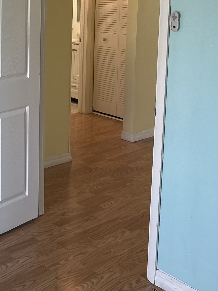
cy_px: 54
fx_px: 495
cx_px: -7
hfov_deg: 23.6
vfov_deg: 31.8
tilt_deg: -7.0
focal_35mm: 59
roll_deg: +0.1
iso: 100
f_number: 1.6
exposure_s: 1/120
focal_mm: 5.96
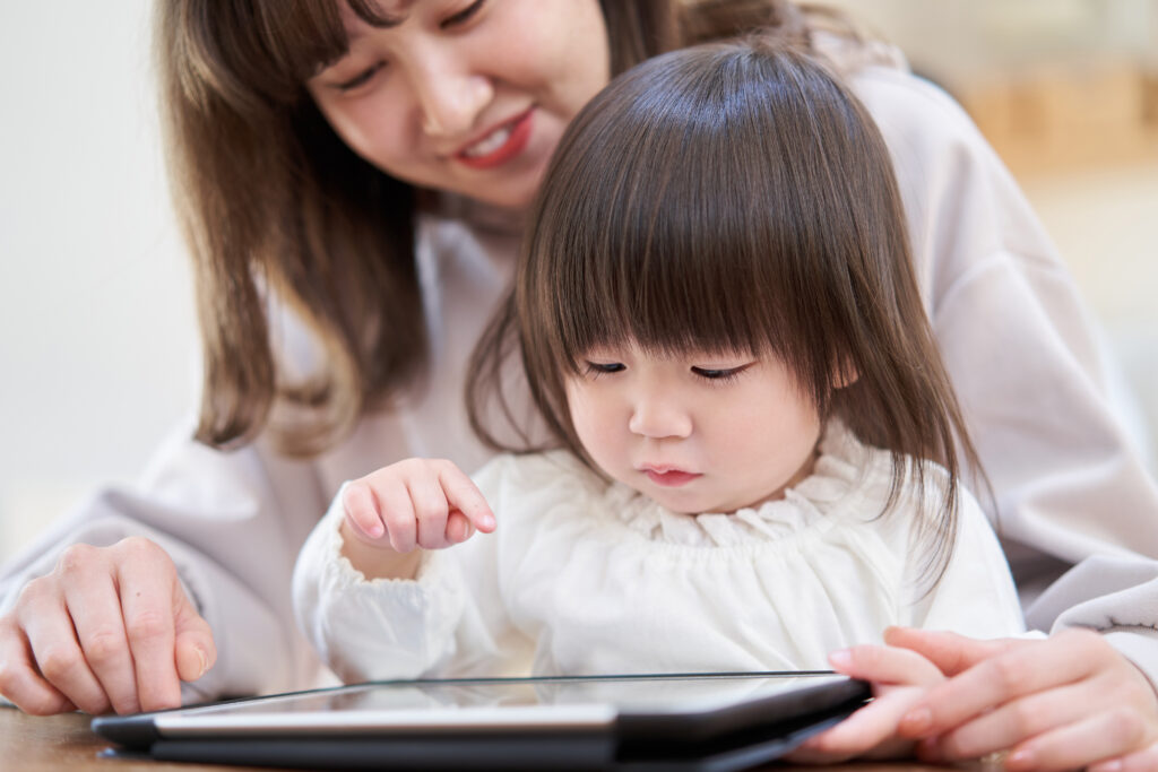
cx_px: 579
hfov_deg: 36.2
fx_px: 1769
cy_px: 386
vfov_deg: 24.6
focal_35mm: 55
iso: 250
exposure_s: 1/160
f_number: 2
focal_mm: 55
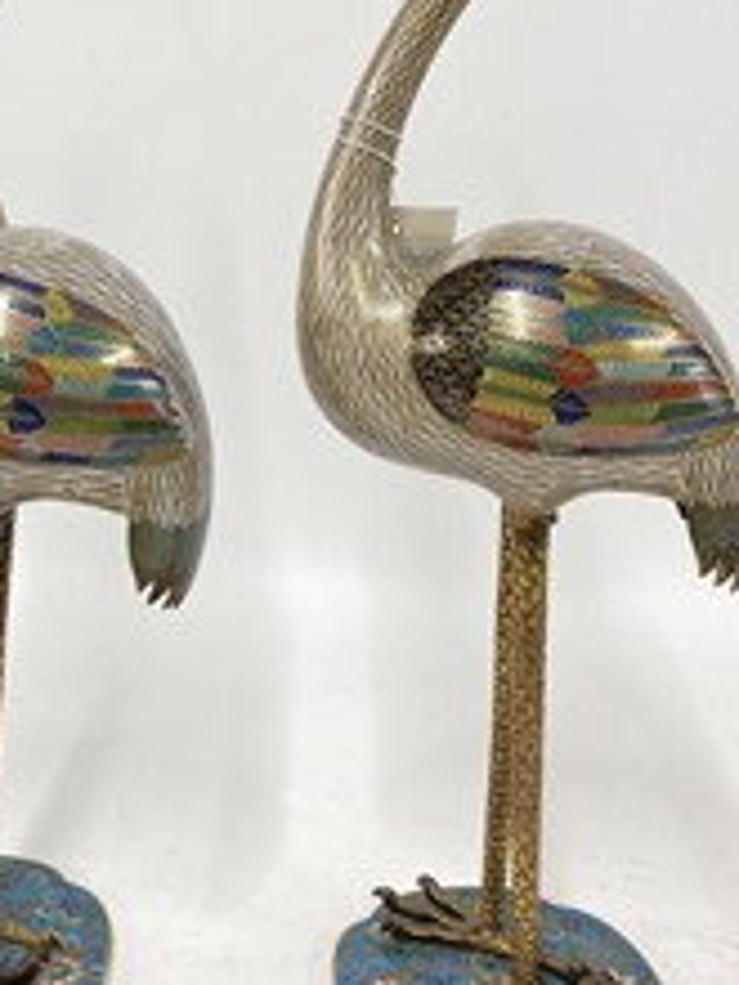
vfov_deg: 36.8
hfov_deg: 28.2
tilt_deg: -10.8
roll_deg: +1.0
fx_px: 1452
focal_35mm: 51
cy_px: 282
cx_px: 193
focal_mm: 3.99
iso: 80
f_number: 1.8
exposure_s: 1/50
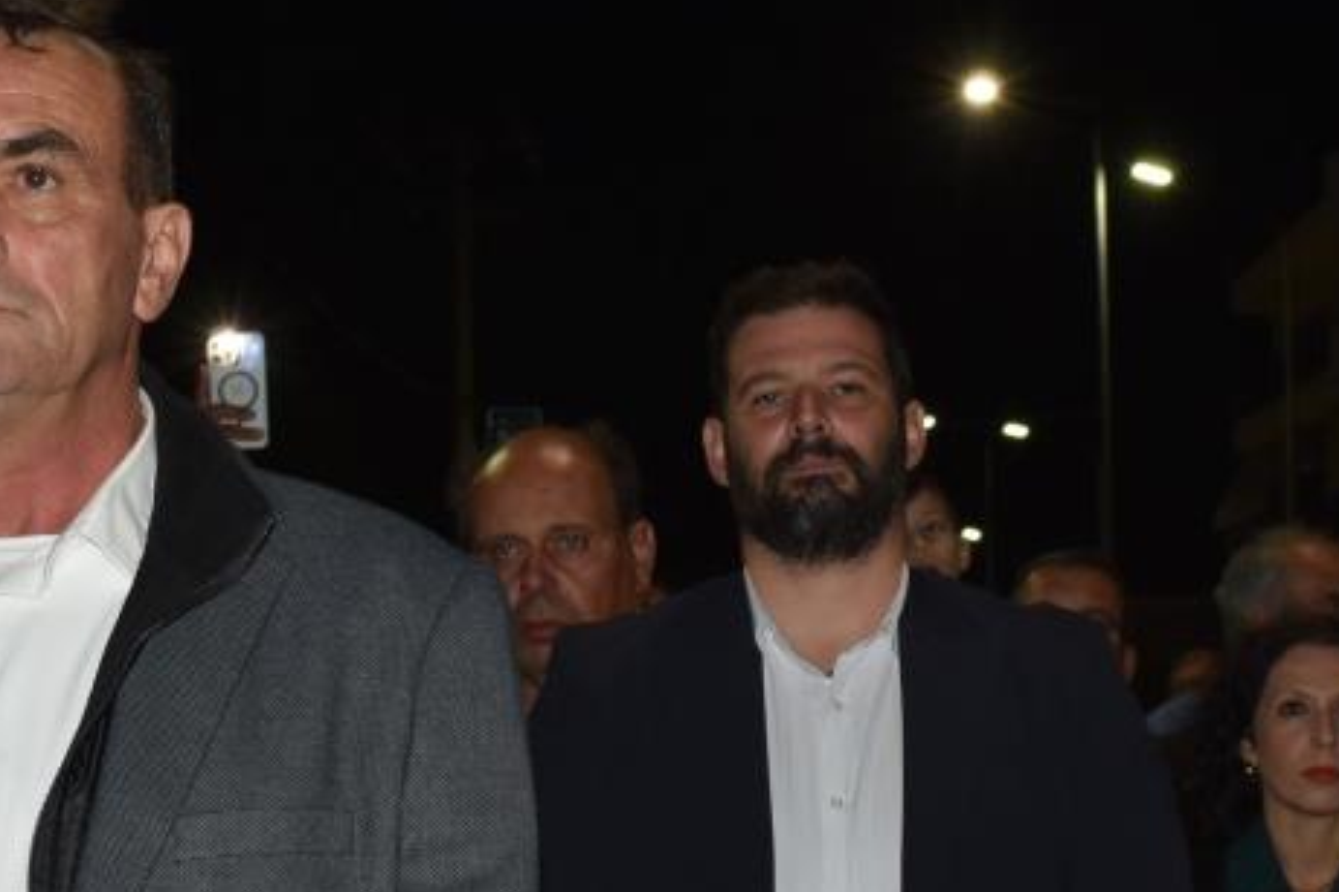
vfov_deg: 17.0
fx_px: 2974
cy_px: 644
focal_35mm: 80
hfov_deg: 25.3
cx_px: 776
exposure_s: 1/30
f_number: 5.6
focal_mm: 24
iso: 360
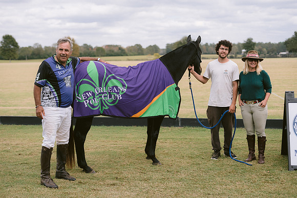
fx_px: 413
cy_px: 99
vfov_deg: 27.0
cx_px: 148
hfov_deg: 39.6
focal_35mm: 50
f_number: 2.8
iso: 200
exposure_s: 1/4000
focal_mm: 50
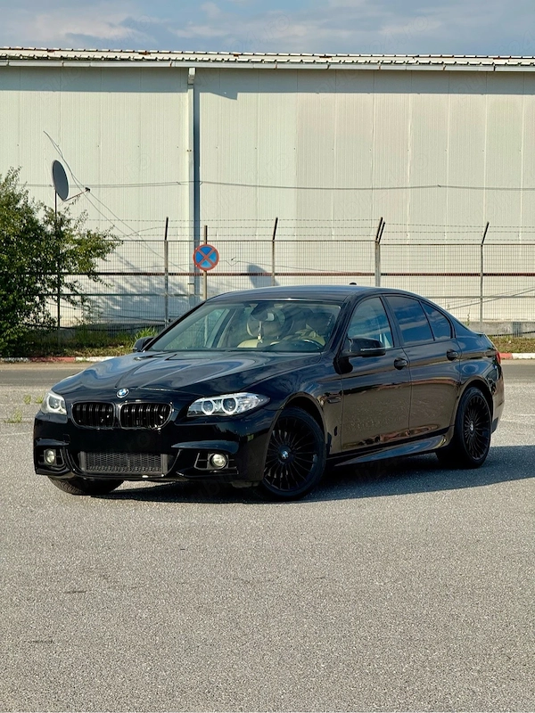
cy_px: 356
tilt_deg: -1.0
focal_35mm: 120
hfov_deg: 12.3
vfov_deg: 16.4
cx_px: 268
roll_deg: +0.0
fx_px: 2473
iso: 50
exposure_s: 1/1206
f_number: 2.8
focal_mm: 15.66
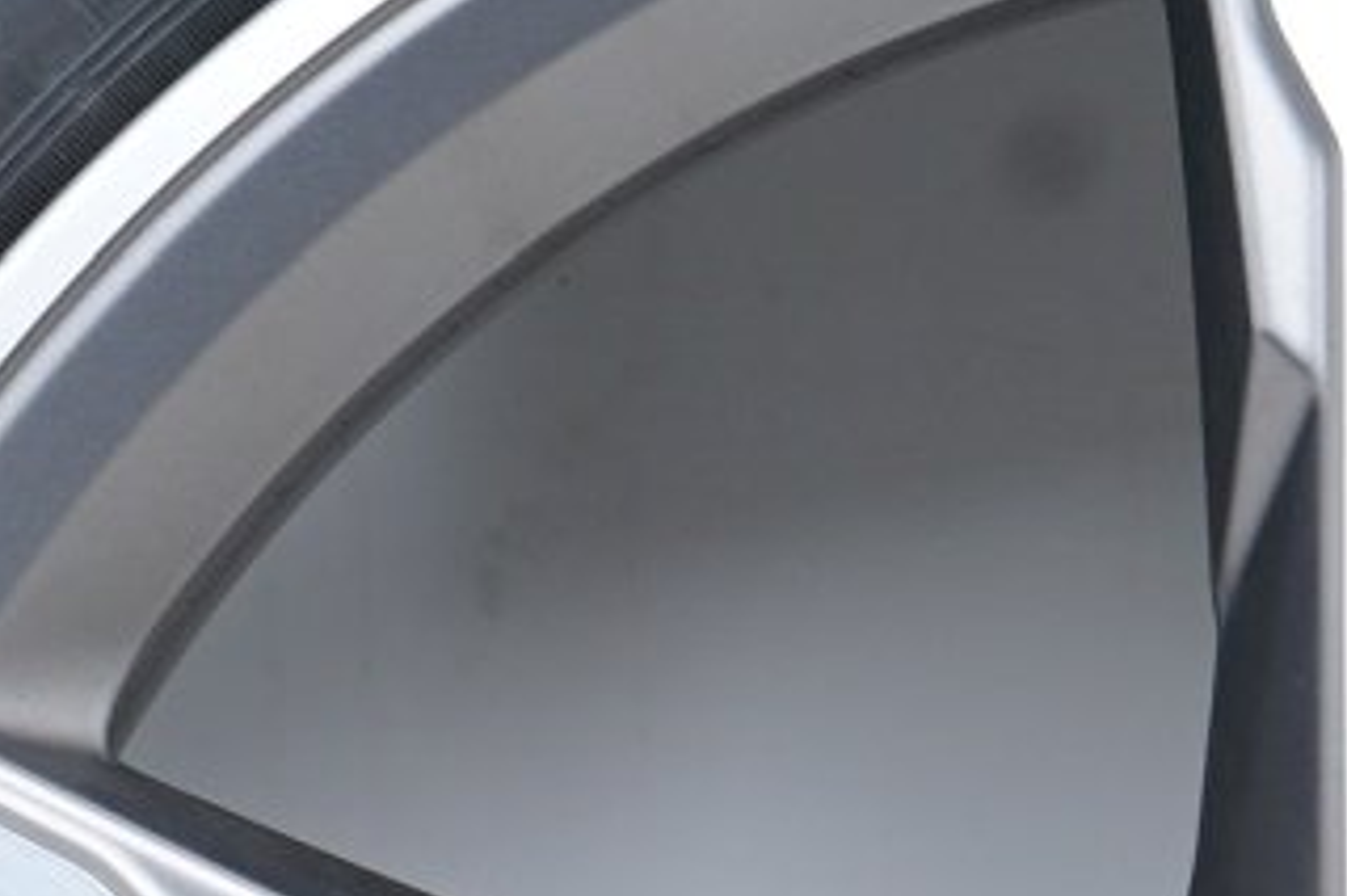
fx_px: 10770
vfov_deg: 4.7
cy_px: 1596
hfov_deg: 7.1
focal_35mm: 288
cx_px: 1667
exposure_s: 1/125
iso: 250
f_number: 7.1
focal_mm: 48
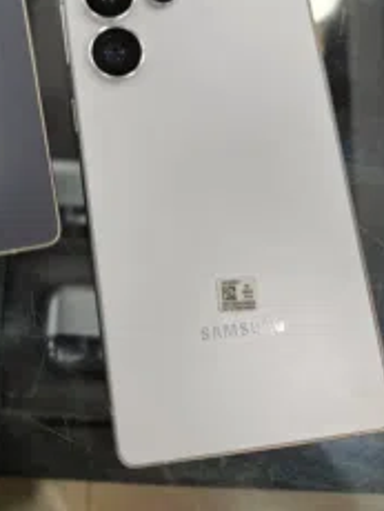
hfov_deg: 34.6
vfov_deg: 43.4
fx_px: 591
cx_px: 62
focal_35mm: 40
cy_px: 69
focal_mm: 5.4
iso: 40
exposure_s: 1/180
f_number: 1.8
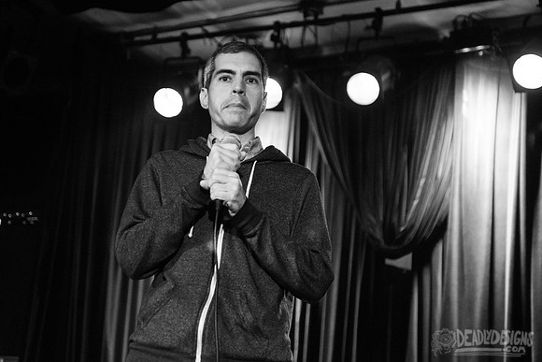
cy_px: 154
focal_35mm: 80
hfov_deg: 25.2
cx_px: 231
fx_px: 1209
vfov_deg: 17.0
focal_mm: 70
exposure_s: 1/80
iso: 3200
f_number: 3.2
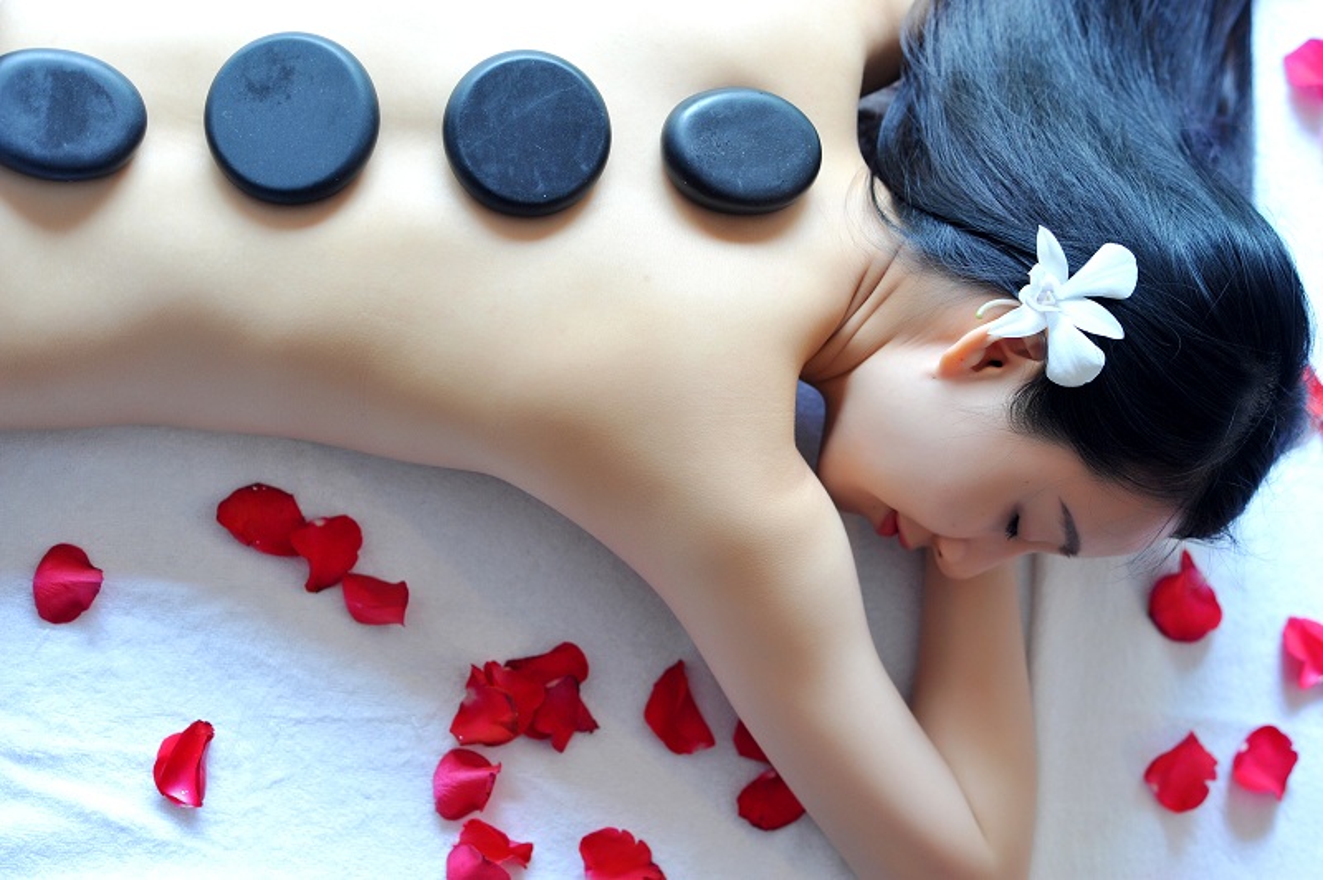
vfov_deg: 16.0
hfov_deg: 23.9
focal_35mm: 85
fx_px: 3121
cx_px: 662
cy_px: 440
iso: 1000
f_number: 3.5
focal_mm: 85
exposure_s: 1/80
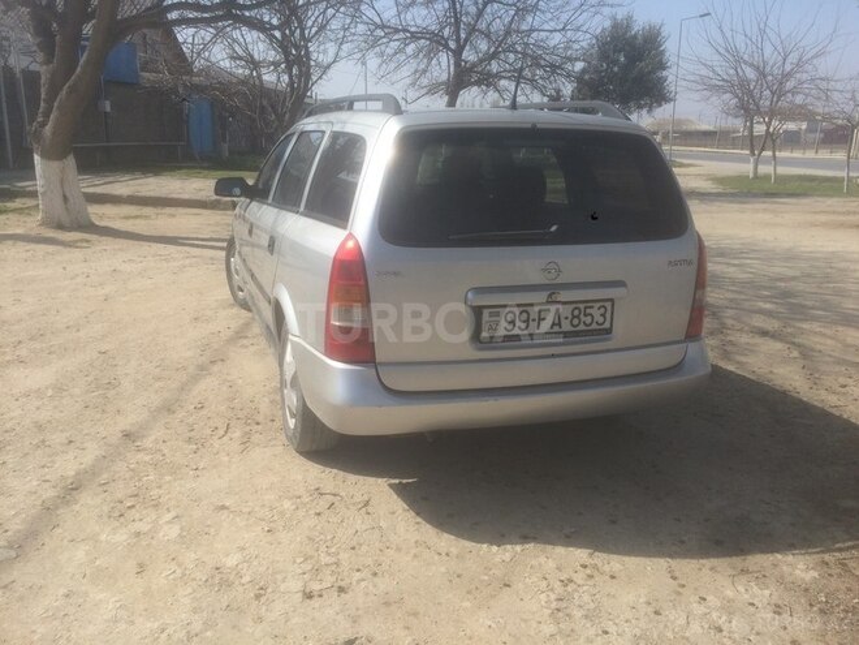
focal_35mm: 29
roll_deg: -1.9
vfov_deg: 48.2
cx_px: 430
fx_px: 720
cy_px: 322
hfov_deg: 61.7
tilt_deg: -14.7
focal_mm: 4.15
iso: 32
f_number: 2.2
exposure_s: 1/1866
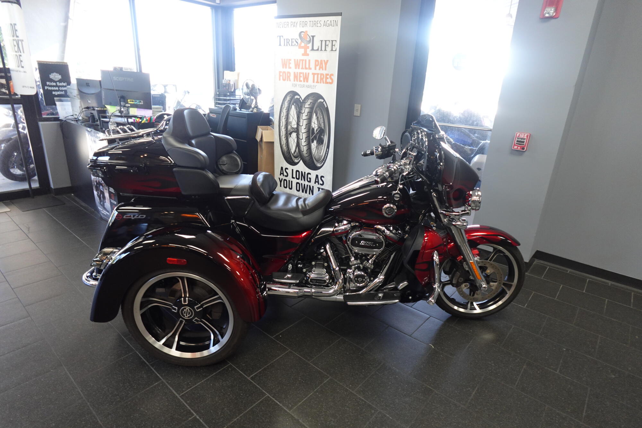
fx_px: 357
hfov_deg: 84.0
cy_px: 214
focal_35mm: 20
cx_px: 321
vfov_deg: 61.9
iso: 500
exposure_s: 1/80
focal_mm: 7.6
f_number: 2
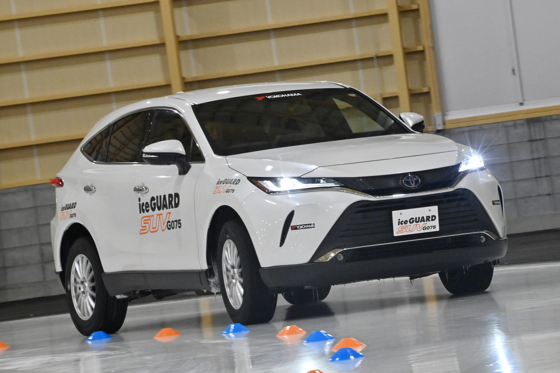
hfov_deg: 8.2
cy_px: 186
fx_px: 3889
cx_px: 280
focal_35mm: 250
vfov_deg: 5.5
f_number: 16
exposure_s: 1/125
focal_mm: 250
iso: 6400
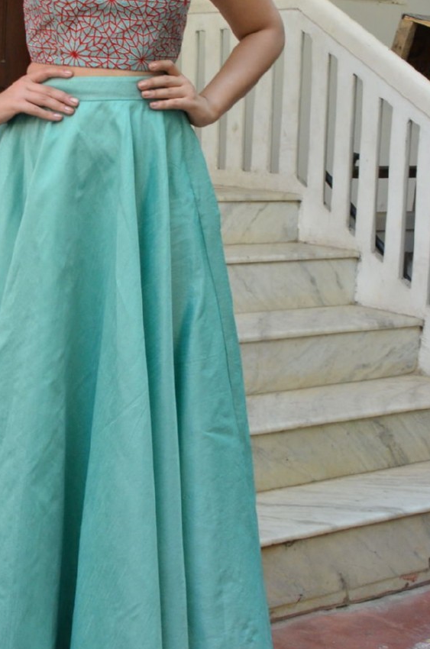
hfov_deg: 16.8
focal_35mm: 80
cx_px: 71
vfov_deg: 25.3
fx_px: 1440
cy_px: 234
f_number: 8
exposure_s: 1/125
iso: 1600
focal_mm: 30
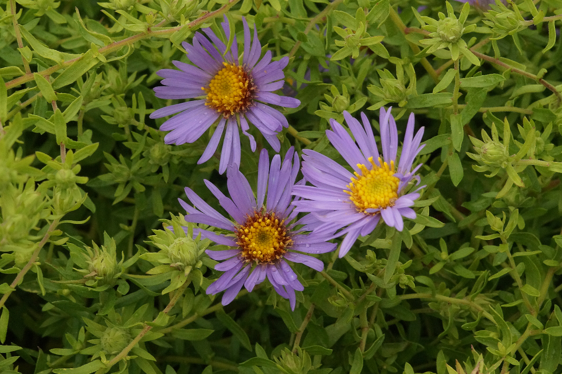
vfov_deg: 9.1
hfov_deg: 13.7
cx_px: 281
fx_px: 2341
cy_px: 187
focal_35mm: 150
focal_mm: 100
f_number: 13
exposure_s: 1/160
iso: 1250
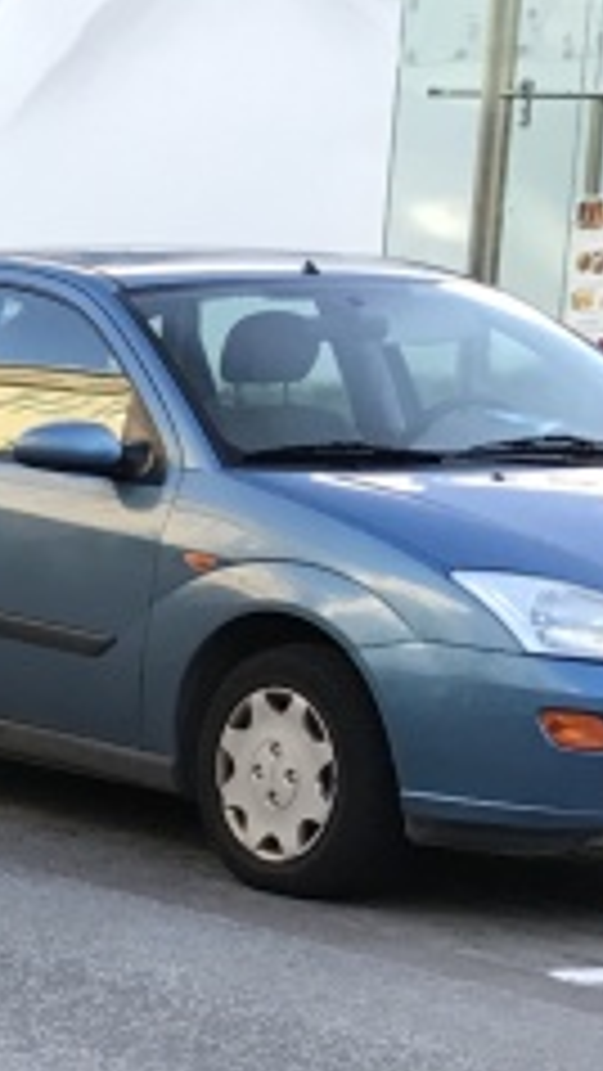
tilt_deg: -6.6
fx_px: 3721
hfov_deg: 7.6
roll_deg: -0.3
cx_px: -1418
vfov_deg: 16.3
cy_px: 824
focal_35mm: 131
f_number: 1.8
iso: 20
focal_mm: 3.99
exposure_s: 1/139
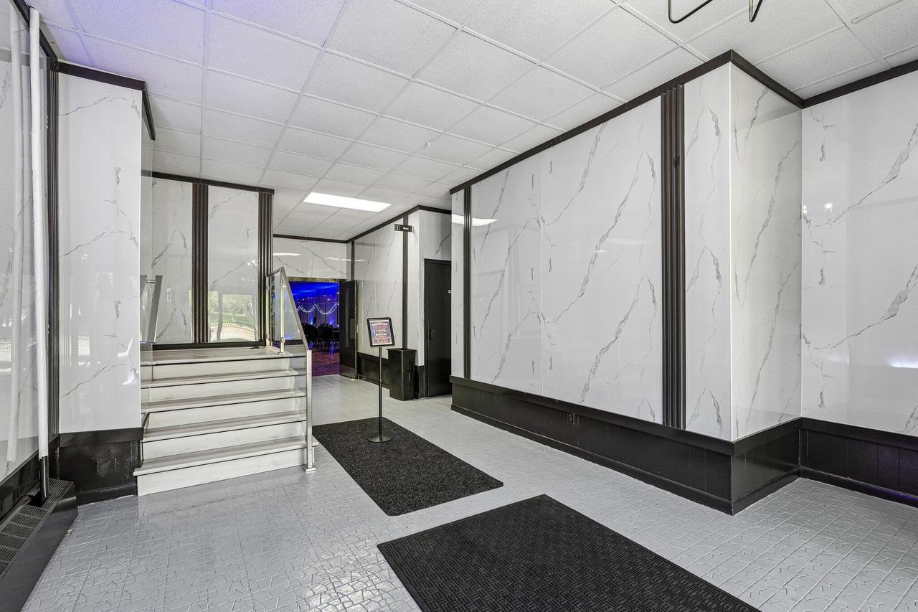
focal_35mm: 16
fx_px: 421
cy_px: 306
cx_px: 459
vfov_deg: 72.0
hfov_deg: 95.0
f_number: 8
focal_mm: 16.5
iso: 400
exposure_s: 1/13
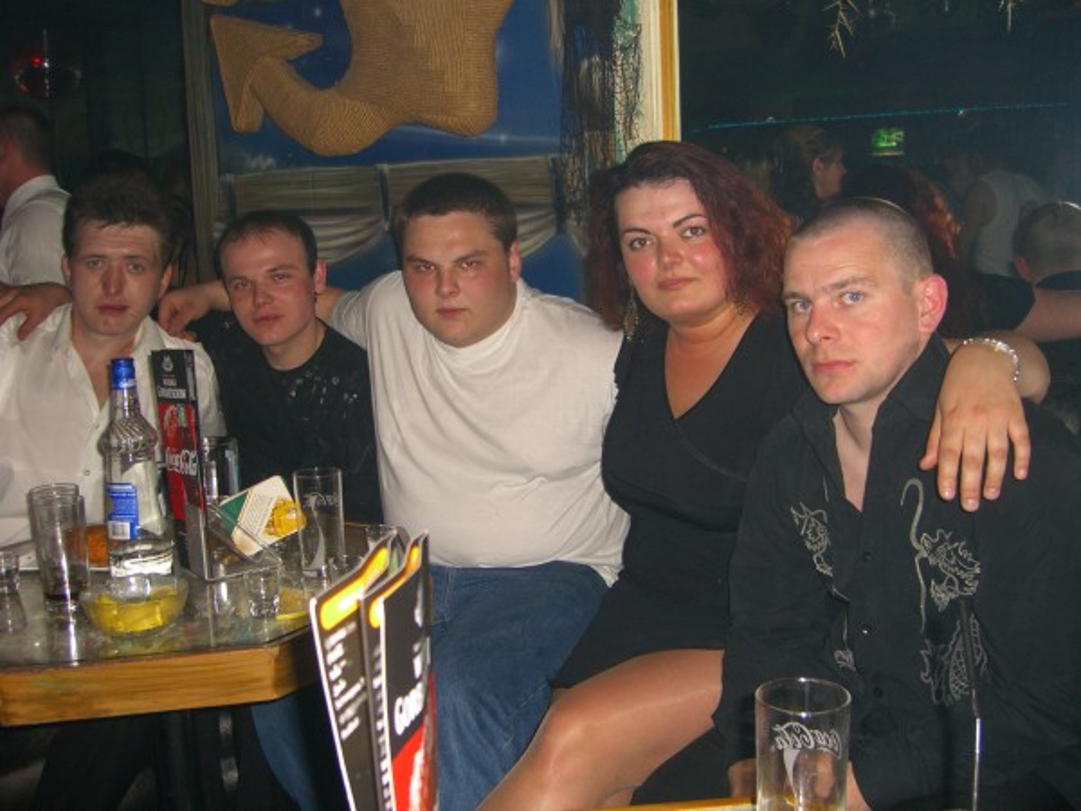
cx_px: 540
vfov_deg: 37.7
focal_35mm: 38
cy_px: 406
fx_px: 1187
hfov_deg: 49.0
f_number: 2.8
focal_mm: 7.9
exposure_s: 1/60
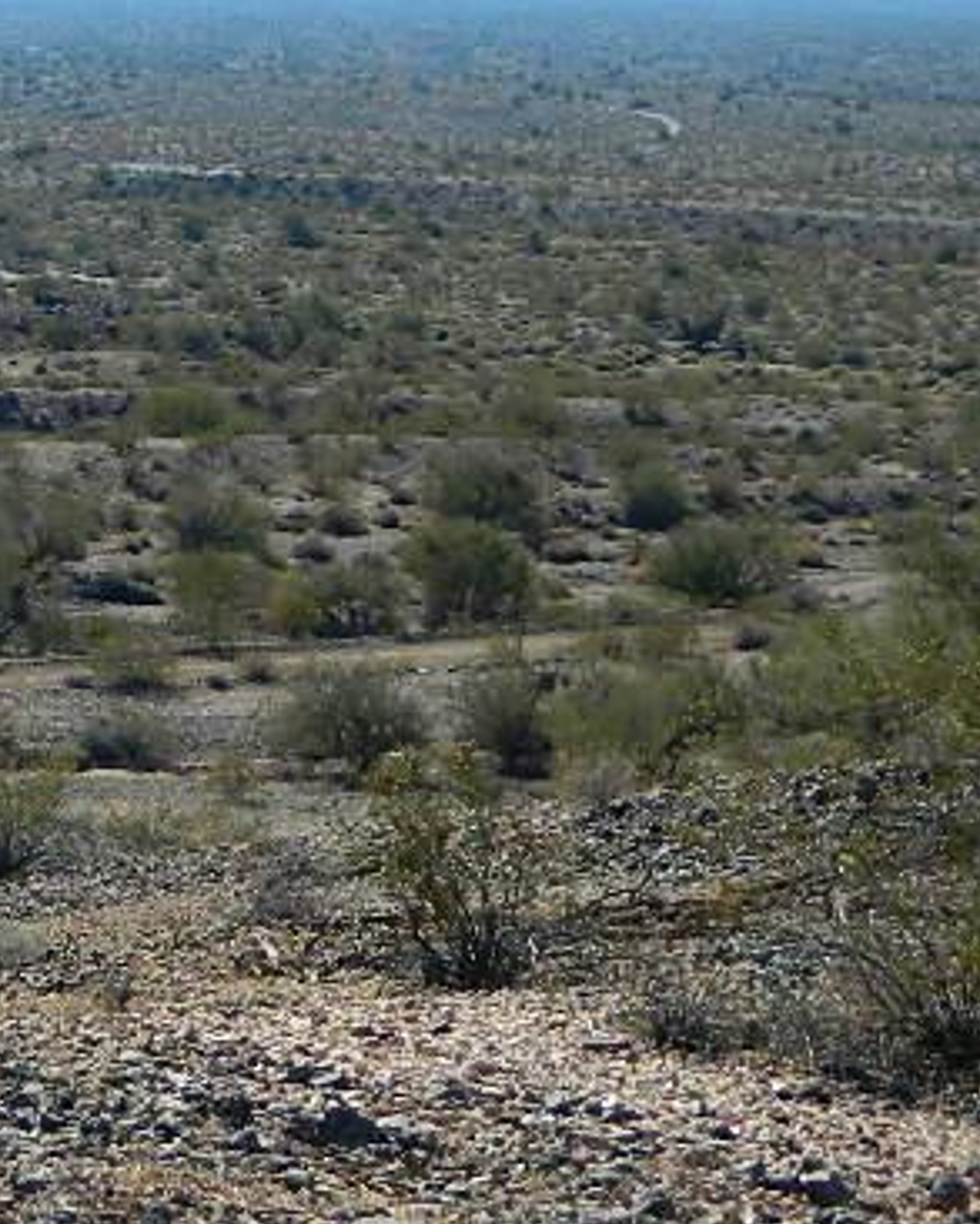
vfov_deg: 17.2
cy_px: 582
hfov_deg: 13.5
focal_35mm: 112
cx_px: -33
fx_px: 4059
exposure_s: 1/1000
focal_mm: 7.3
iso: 80
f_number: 3.5
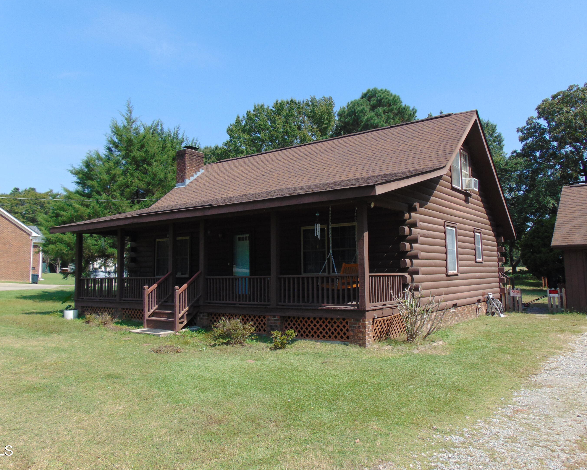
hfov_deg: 64.1
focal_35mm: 27
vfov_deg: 53.2
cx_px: 301
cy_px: 229
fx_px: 469
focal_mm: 4.5
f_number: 7.7
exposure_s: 1/200
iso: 80
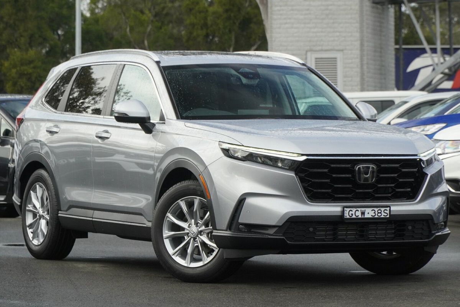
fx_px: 1993
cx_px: 230
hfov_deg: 13.2
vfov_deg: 8.8
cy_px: 154
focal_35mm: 156
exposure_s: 1/400
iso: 800
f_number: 7.1
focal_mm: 104
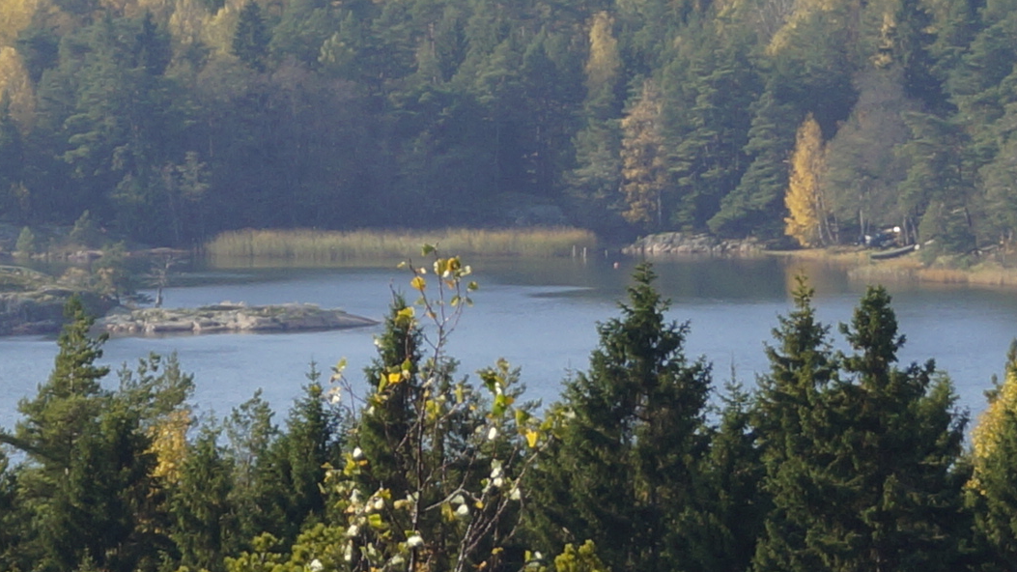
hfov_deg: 4.8
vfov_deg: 2.7
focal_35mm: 448
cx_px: -213
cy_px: 220
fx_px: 12072
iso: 100
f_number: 9
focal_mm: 55
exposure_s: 1/160
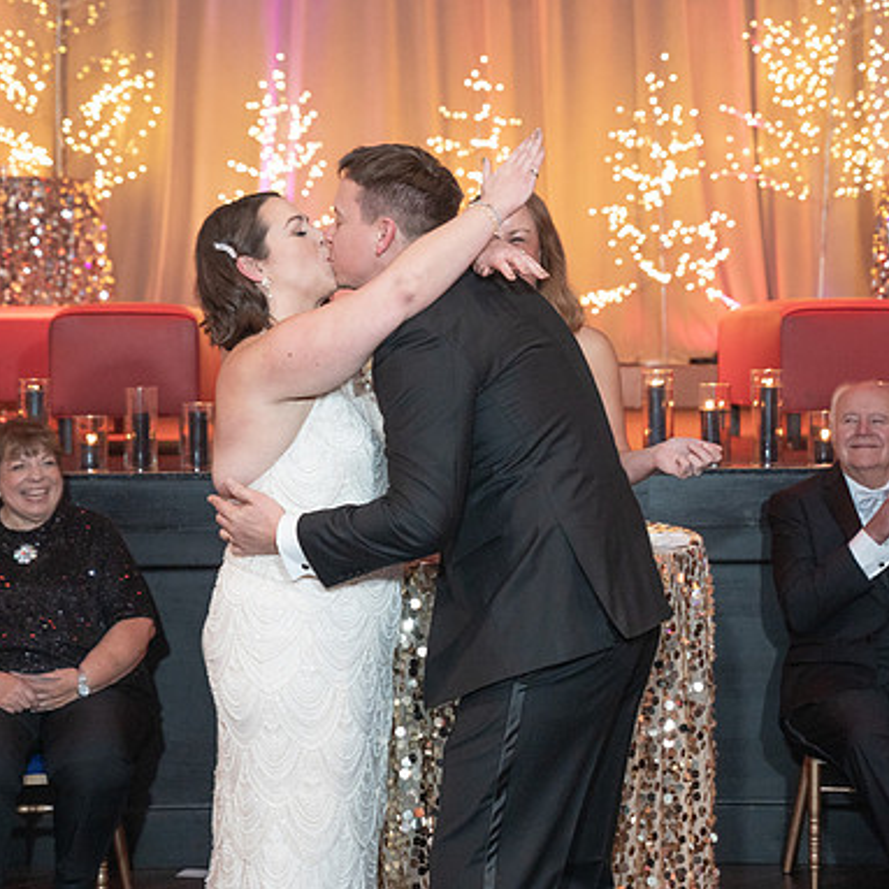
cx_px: 432
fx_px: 2615
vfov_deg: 19.3
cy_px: 447
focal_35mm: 90
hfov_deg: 19.3
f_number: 4
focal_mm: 70
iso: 4000
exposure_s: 1/125
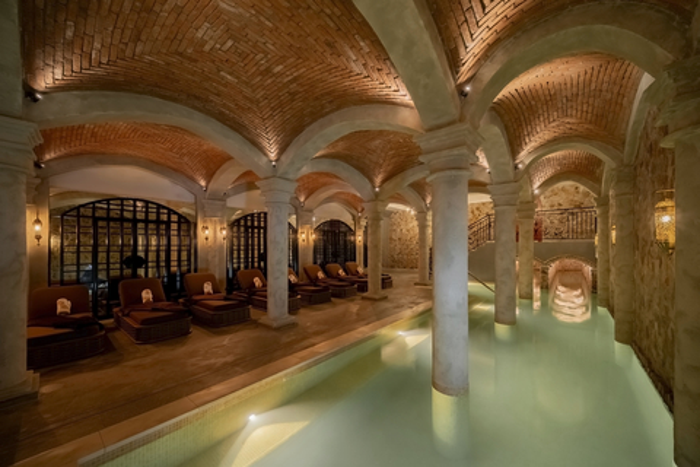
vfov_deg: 90.0
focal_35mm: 12
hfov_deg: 112.6
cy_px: 234
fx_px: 233
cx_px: 350
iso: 400
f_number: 8
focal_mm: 12
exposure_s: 1/15
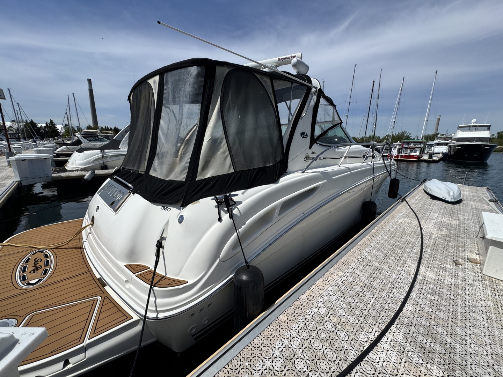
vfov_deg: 85.7
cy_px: 188
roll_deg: -1.3
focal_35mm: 14
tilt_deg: -11.4
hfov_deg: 102.1
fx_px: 203
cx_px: 252
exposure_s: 1/3906
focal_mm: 2.22
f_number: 2.2
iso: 50
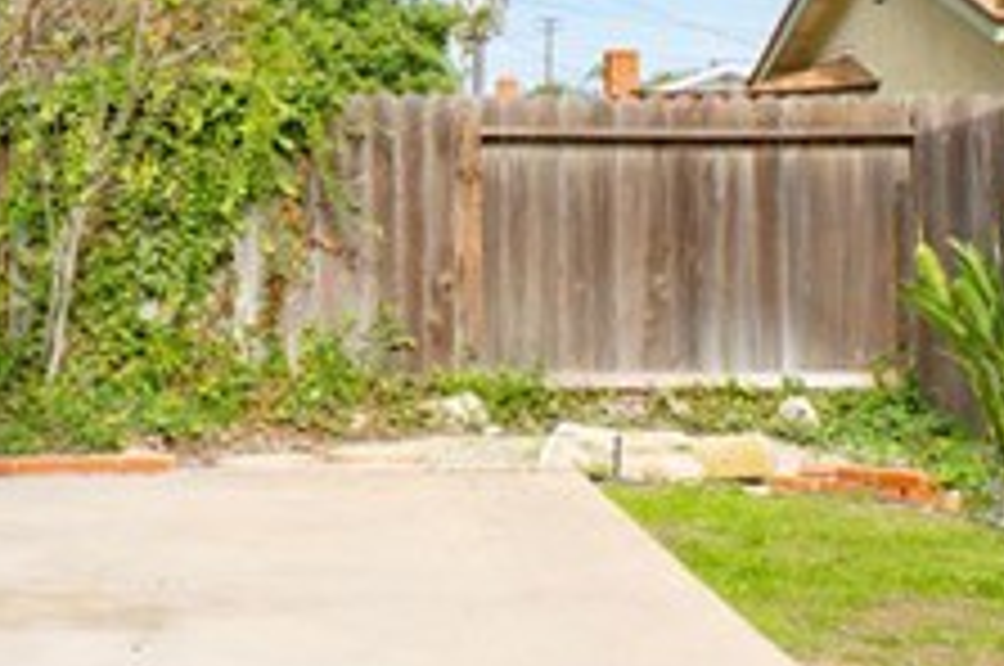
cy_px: 234
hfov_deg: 29.1
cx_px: 342
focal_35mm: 69
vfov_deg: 19.6
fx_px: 1922
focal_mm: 10
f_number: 7.1
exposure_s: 1/500
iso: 320
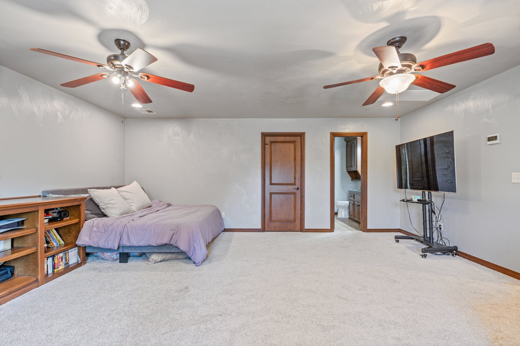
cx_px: 260
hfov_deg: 96.7
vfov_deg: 73.7
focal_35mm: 16
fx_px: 231
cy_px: 173
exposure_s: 1/2
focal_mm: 16
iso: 200
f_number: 8
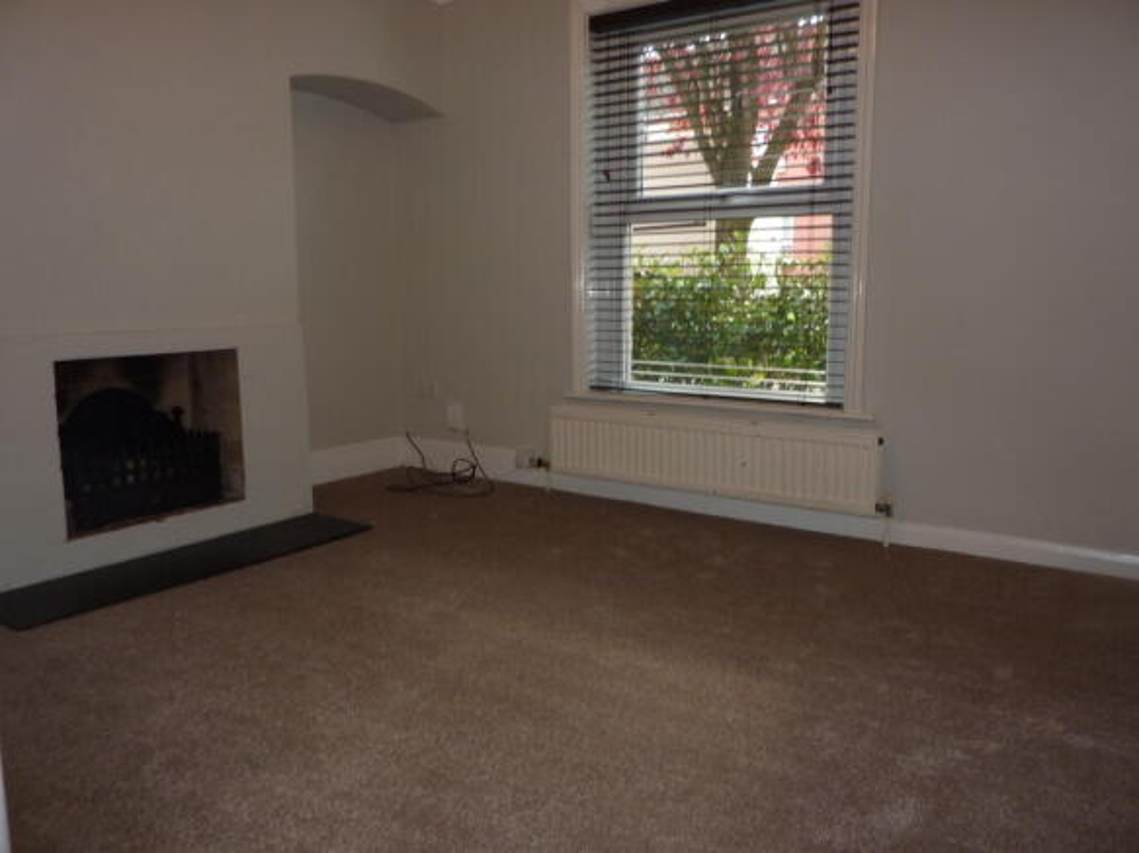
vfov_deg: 54.9
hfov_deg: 69.4
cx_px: 570
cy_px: 426
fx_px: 822
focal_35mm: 25
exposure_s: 1/30
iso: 80
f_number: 3.3
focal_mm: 4.1
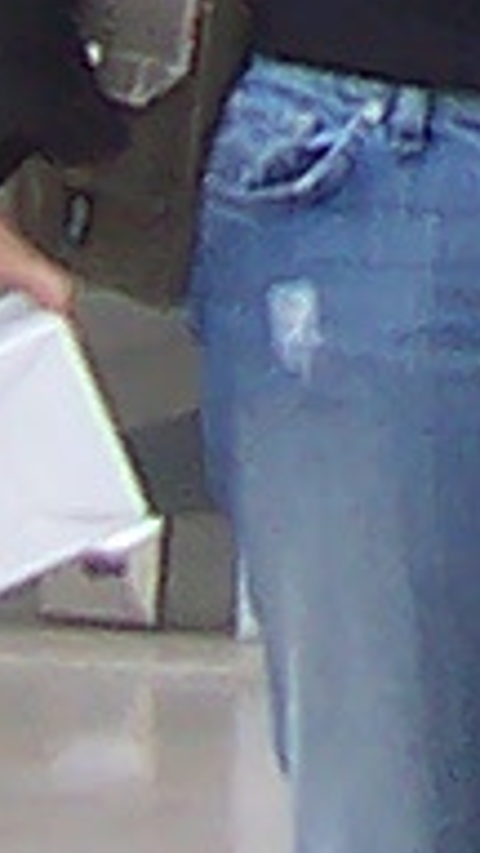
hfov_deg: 2.7
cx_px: 2120
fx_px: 9662
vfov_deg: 4.9
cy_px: -1413
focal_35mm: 427
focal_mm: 5.6
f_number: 2.8
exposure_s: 1/250
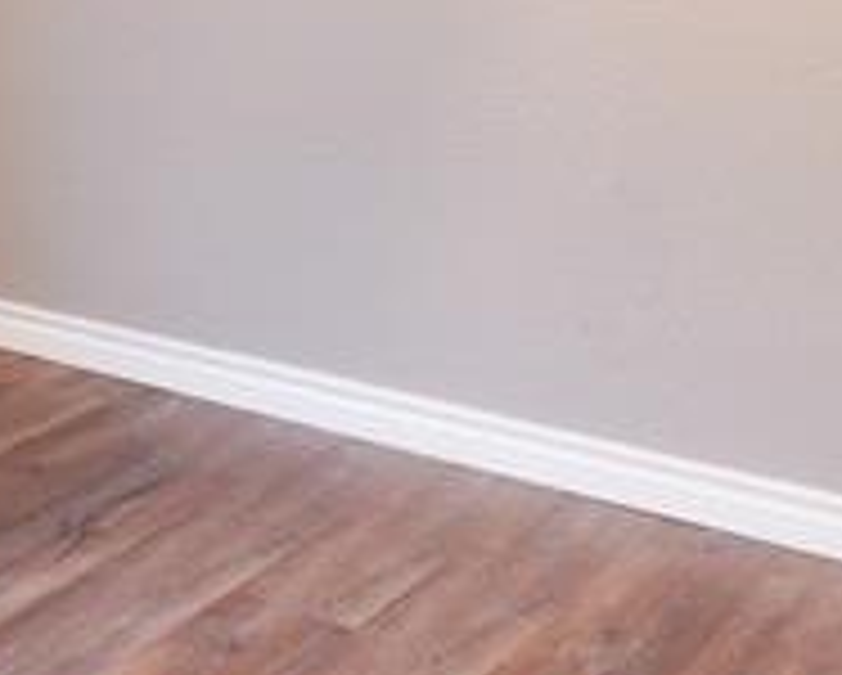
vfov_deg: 18.0
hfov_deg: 22.5
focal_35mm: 77
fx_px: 1921
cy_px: -315
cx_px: -203
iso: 200
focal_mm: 10
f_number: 11
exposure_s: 3.2
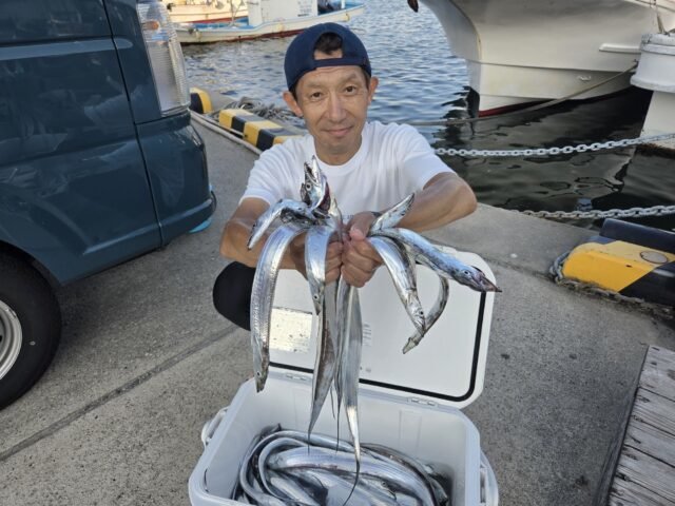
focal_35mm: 23
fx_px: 448
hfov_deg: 73.9
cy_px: 253
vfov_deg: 58.9
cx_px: 338
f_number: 1.8
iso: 80
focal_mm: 5.4
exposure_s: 1/1272
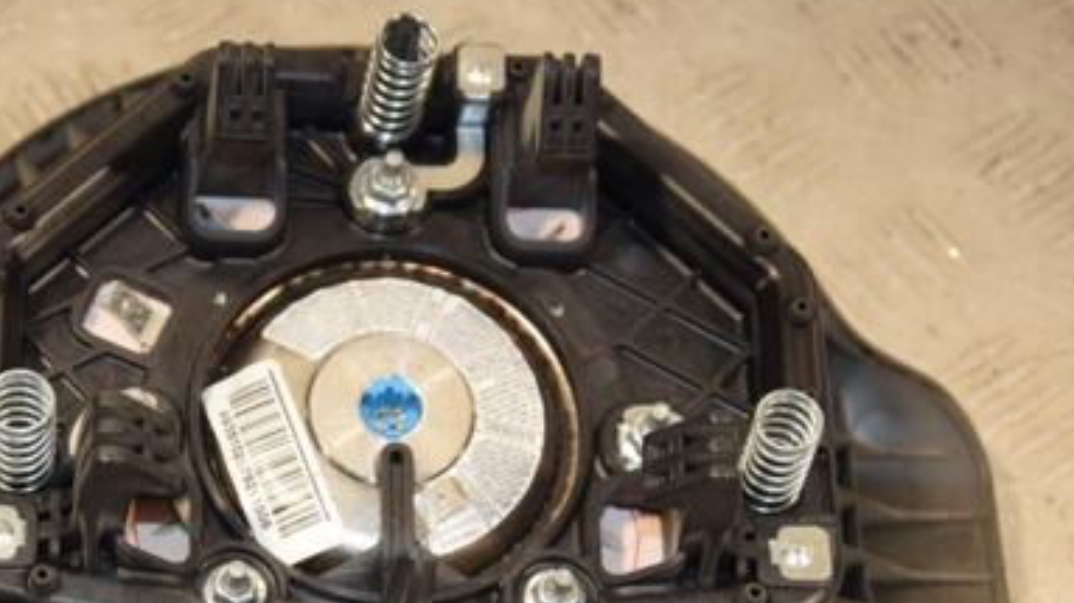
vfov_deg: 10.9
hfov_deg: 19.2
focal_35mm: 111
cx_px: 331
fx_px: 3154
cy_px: 387
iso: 800
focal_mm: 45
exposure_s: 1/200
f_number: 5.6
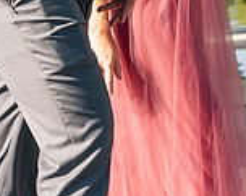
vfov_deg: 3.7
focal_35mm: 421
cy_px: -101
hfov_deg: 4.6
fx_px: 3059
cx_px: 269
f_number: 5
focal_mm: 85
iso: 100
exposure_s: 1/250
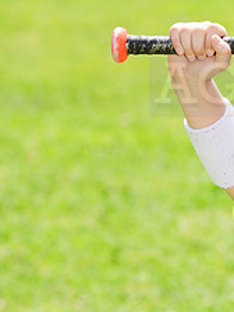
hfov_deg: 2.9
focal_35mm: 506
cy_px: 75
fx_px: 4561
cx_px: 383
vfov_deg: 3.9
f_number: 8
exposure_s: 1/200
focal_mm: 203
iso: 200
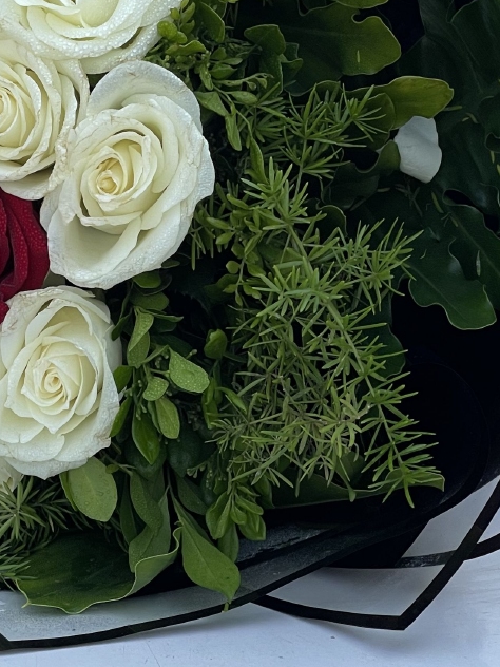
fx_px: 2927
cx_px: 70
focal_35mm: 152
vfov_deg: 12.9
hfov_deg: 9.7
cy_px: 68
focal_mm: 7.5
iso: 20
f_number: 2.2
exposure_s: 1/300
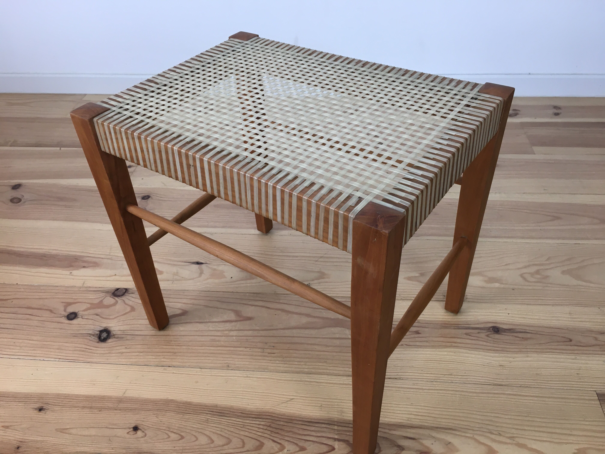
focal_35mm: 29
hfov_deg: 61.7
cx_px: 302
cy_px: 227
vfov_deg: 48.2
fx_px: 507
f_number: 2.2
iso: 25
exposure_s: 1/33
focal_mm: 4.15
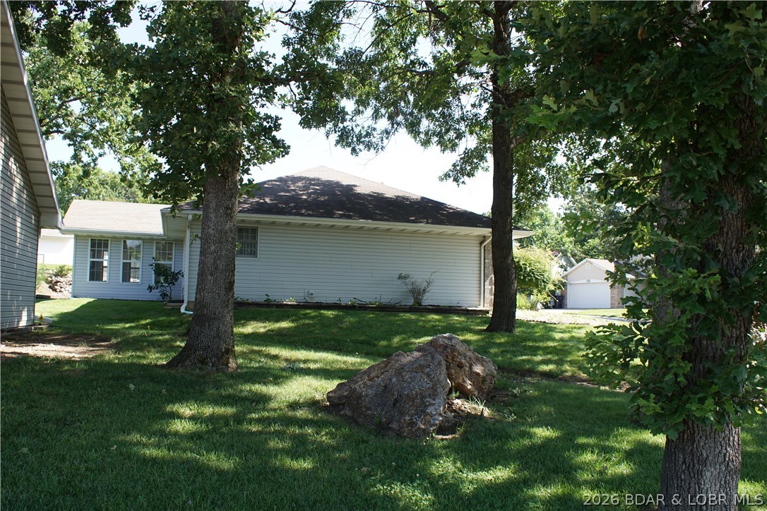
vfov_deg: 43.6
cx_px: 384
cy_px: 256
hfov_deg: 61.9
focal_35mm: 30
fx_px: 639
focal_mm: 20
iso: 100
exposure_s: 1/100
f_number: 5
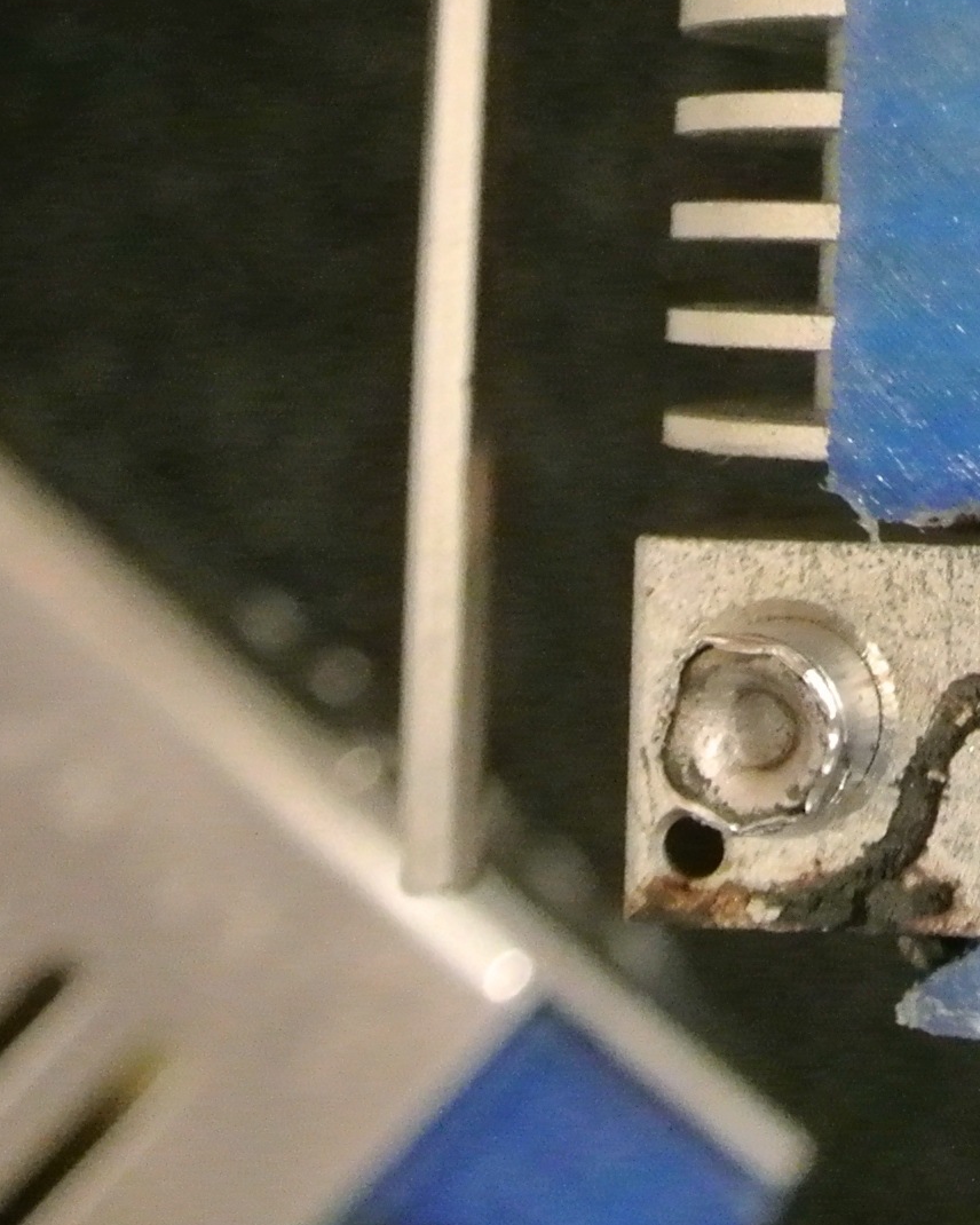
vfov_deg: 18.1
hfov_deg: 14.0
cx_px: 1530
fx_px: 3698
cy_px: -141
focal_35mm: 102
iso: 3200
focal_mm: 11.4
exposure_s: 1/13
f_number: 3.5
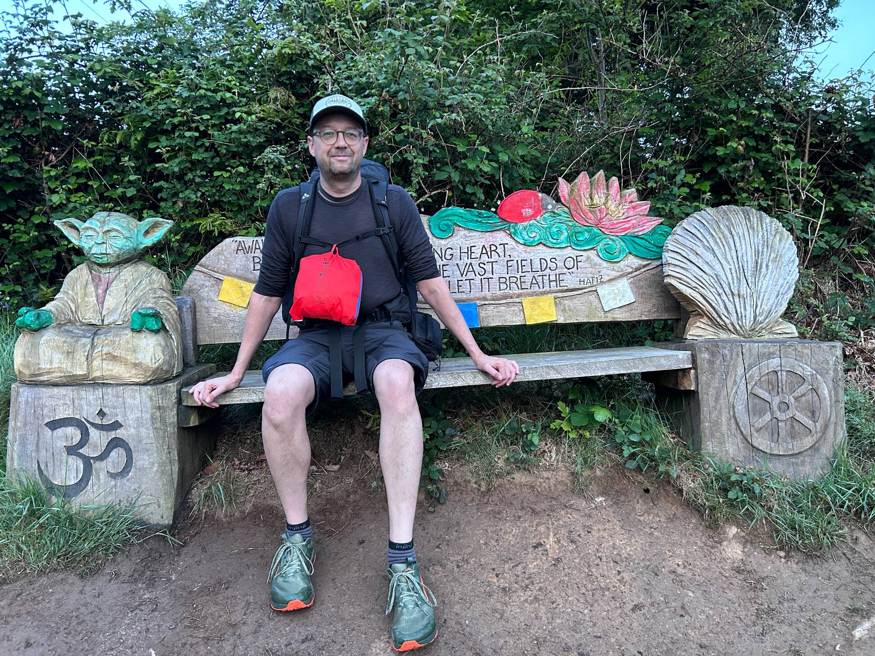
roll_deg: -0.4
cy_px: 328
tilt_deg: -0.6
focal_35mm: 26
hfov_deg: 67.3
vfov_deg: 53.1
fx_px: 657
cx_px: 438
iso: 400
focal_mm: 5.7
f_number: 1.5
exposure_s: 1/60
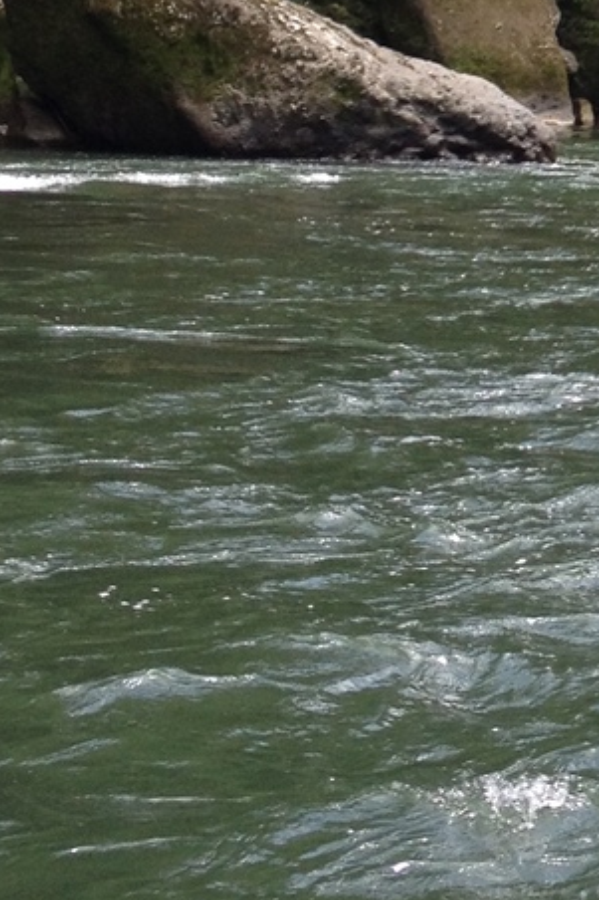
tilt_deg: -0.6
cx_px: 888
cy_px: -139
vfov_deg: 15.4
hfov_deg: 10.3
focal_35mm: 129
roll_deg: -3.1
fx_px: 3222
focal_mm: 4.28
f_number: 2.4
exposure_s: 1/488
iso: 50
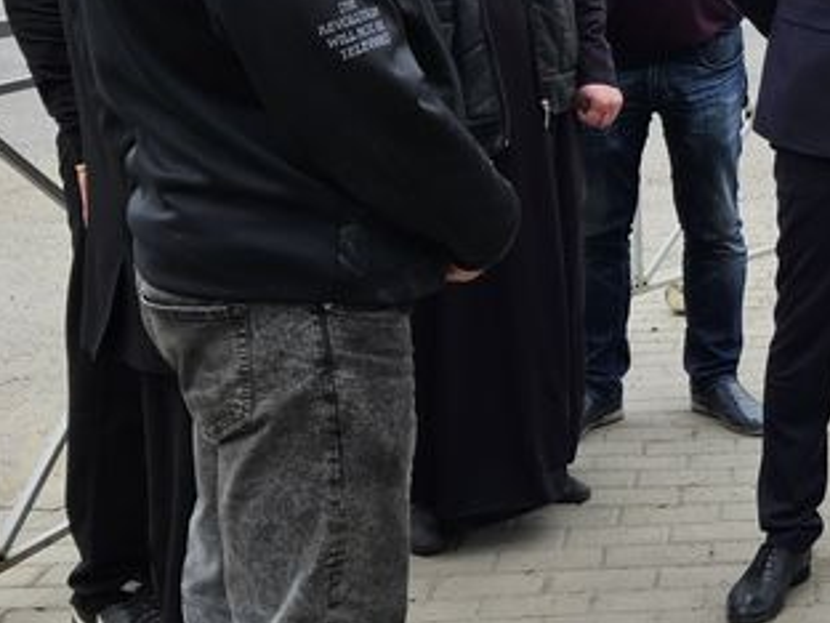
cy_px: 168
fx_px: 1415
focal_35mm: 59
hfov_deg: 30.7
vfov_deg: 24.6
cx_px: 798
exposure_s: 1/572
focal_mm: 5.4
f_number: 1.8
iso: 25
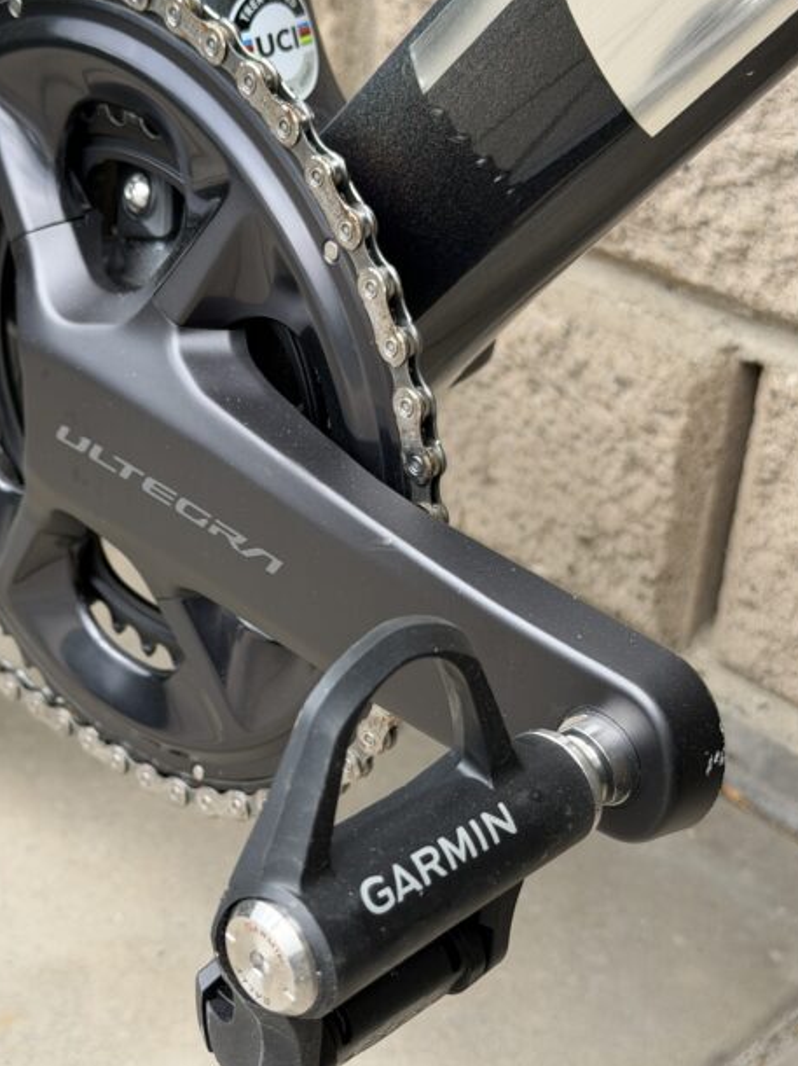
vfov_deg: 30.7
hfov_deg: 23.2
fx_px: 1938
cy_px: 549
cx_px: 285
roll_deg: -1.6
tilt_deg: -31.9
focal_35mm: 63
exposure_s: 1/606
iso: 80
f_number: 1.78
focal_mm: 6.76
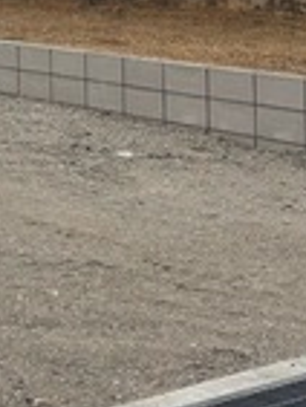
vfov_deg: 16.0
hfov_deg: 11.6
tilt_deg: -1.5
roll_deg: +1.0
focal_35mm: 118
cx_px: -254
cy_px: -81
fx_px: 1389
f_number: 1.6
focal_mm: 5.96
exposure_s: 1/547
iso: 50
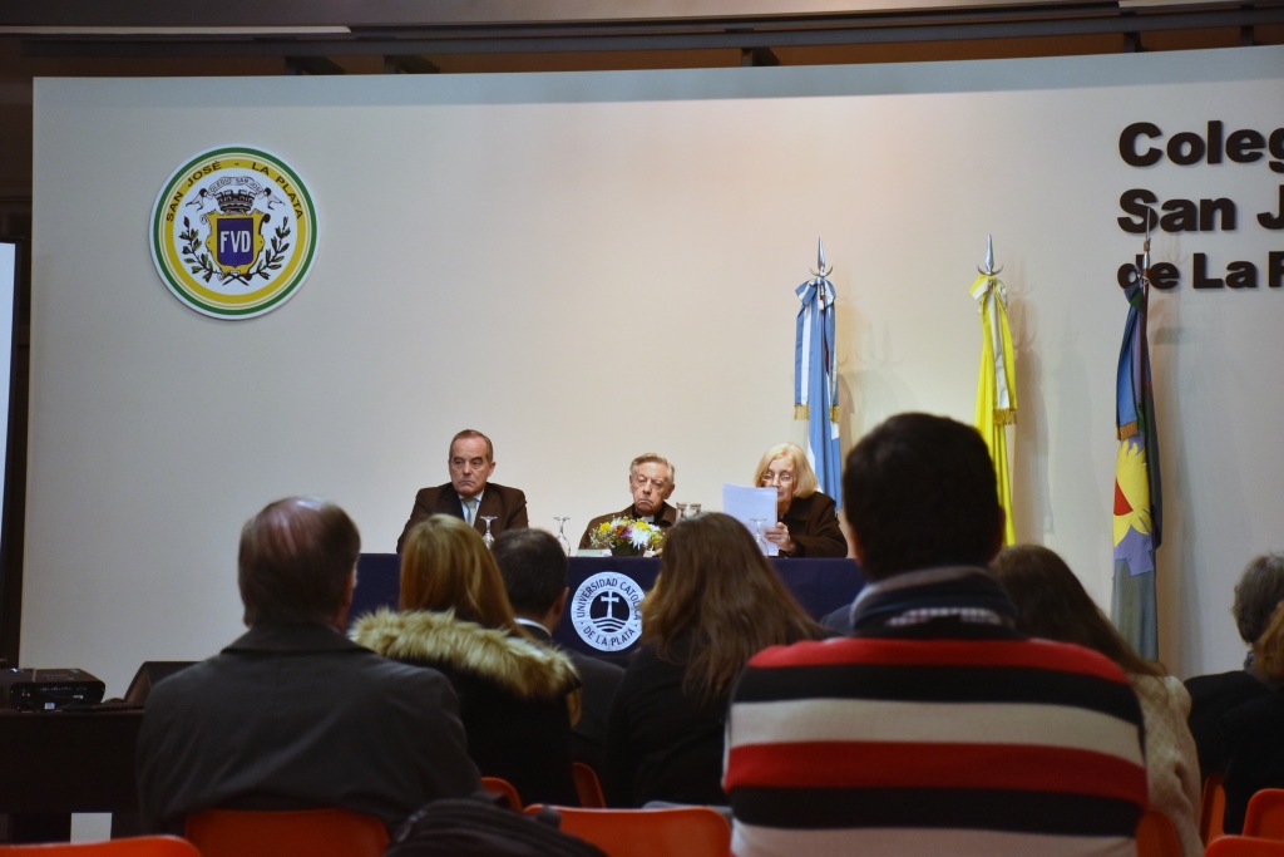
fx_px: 2782
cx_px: 642
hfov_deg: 26.0
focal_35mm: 78
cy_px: 428
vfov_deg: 17.5
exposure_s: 1/50
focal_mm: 52
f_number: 5
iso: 800
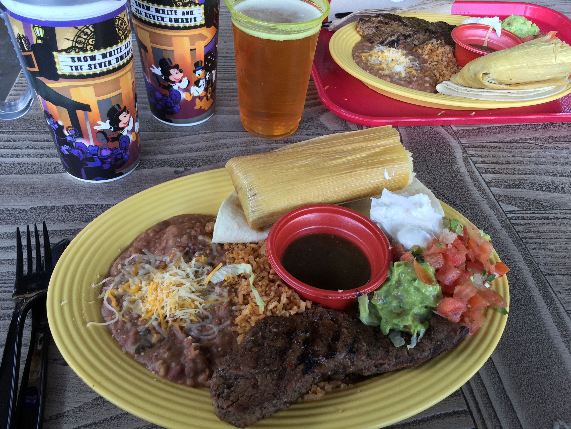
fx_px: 478
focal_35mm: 29
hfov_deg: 61.7
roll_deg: -5.6
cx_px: 286
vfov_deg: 48.2
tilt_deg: -42.7
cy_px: 214
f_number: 2.2
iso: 32
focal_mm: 4.15
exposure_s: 1/40
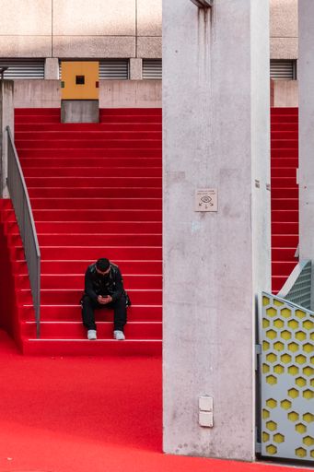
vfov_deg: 50.7
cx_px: 157
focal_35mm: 38
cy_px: 236
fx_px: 497
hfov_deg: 35.0
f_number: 3.2
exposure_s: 1/500
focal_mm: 25.4
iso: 800
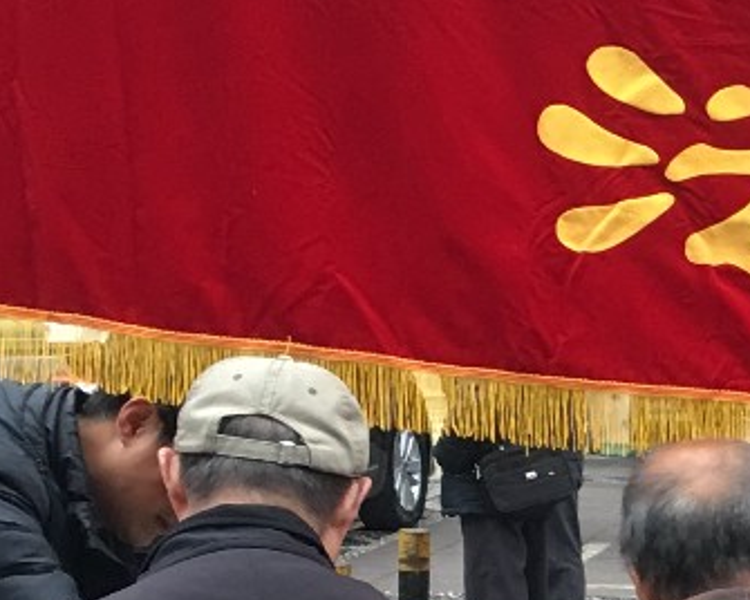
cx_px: 1410
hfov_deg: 12.8
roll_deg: -1.8
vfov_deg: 11.1
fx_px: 2997
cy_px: 790
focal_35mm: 135
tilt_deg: -6.9
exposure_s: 1/33
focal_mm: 4.15
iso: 50
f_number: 2.2
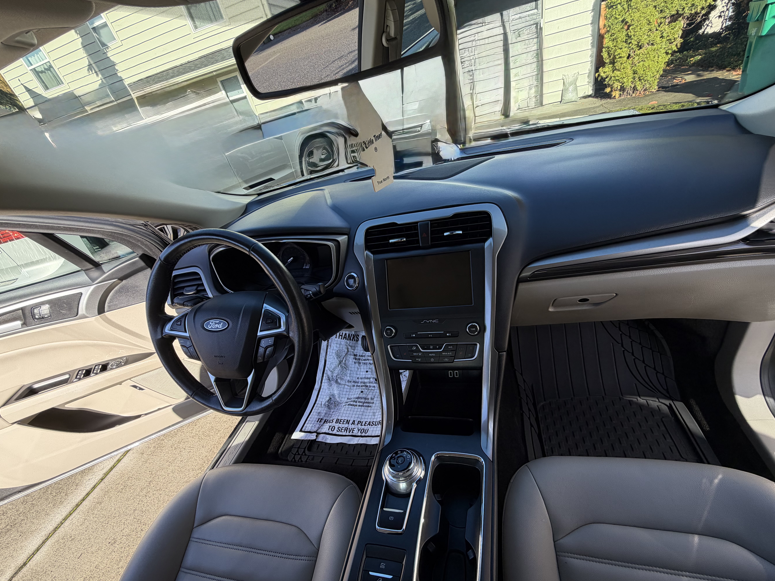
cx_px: 404
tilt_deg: -33.4
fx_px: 336
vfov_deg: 81.6
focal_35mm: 15
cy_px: 309
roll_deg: +14.8
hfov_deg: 98.1
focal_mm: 2.22
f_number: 2.2
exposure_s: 1/228
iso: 40
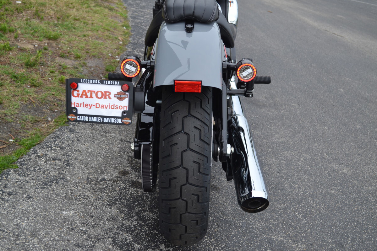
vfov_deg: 28.1
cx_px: 188
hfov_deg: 41.1
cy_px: 126
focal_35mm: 48
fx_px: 503
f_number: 5.6
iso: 110
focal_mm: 32
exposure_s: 1/125
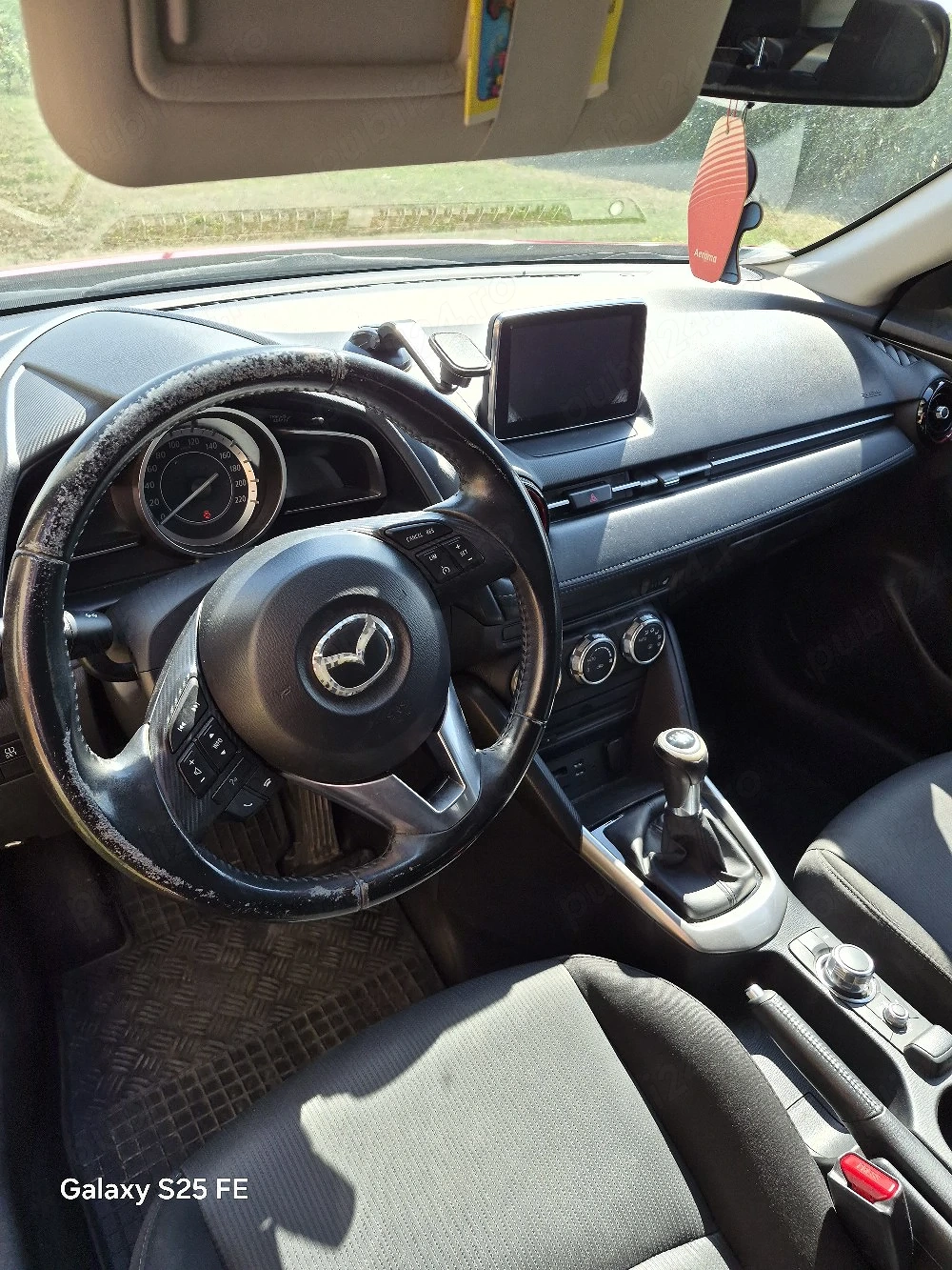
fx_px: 843
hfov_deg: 58.9
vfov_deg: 73.9
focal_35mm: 23
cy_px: 635
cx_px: 476
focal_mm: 5.4
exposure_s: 1/1429
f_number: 1.8
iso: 80
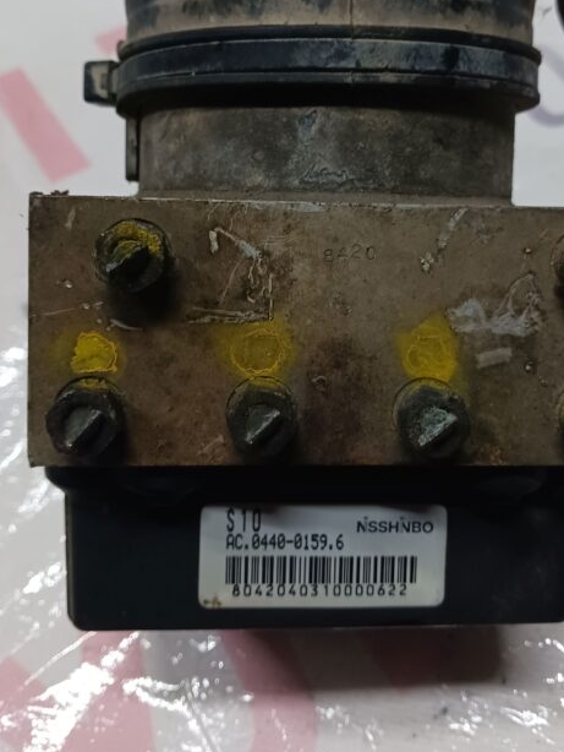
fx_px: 890
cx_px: 321
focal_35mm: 41
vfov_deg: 45.2
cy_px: 261
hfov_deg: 35.1
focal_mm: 4
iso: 250
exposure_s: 1/25
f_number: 1.8
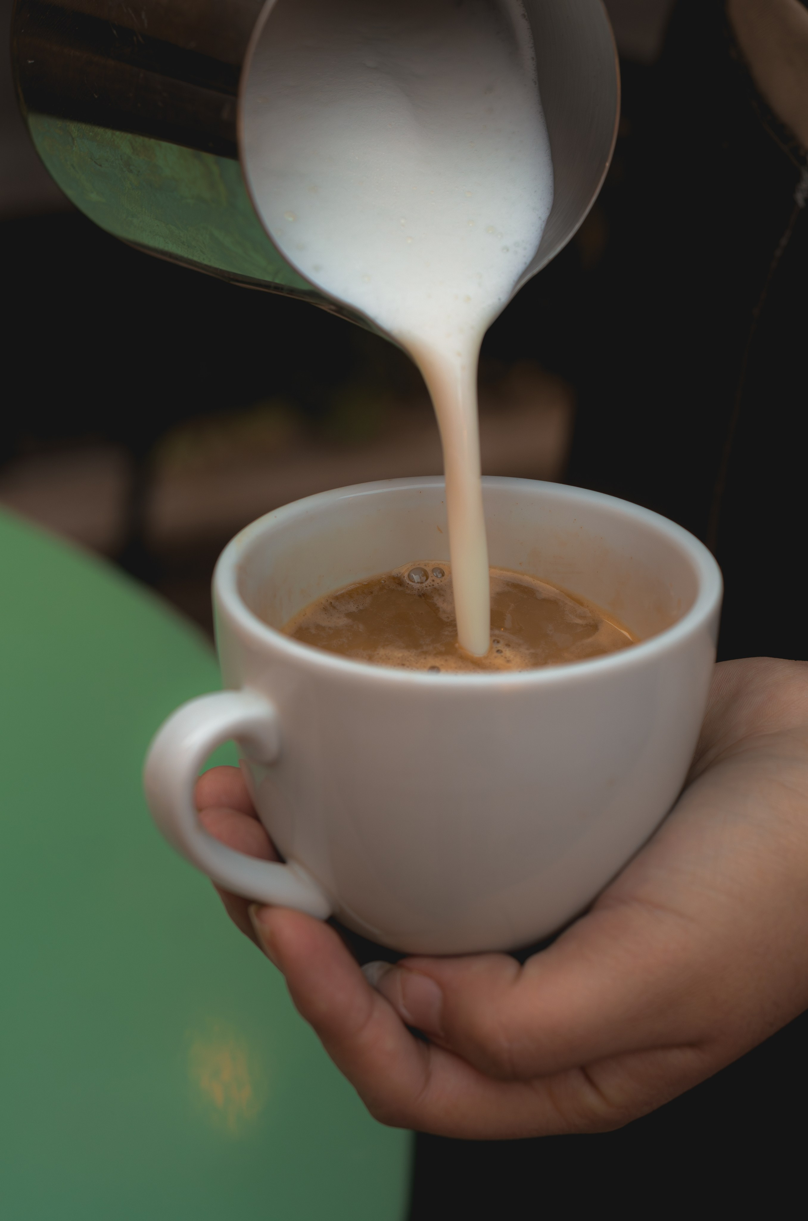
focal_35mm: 75
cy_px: 610
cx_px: 404
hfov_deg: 18.1
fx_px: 2536
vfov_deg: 27.0
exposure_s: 1/200
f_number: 4
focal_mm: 50
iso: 160
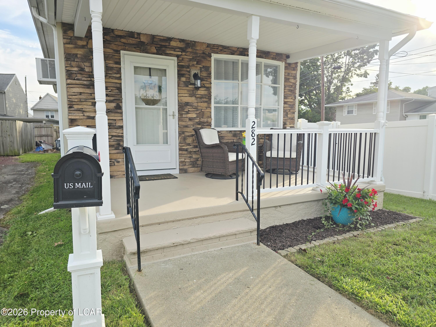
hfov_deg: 73.9
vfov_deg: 58.9
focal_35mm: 23
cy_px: 164
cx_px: 218
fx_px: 290
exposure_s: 1/389
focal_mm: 6.3
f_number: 1.7
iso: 12
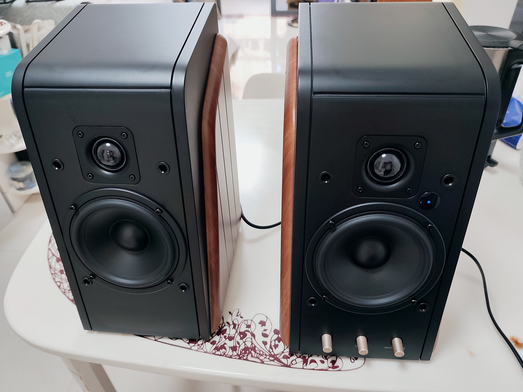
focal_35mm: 24
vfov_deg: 56.8
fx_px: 363
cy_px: 196
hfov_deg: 71.6
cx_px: 262
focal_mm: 5.84
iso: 200
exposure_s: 1/50
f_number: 1.6
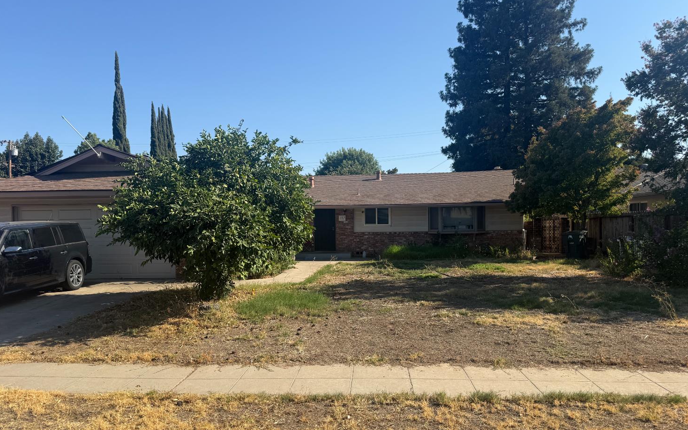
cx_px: 341
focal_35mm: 26
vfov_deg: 47.5
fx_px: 487
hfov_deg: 70.4
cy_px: 237
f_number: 1.78
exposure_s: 1/3425
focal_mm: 6.76
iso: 80
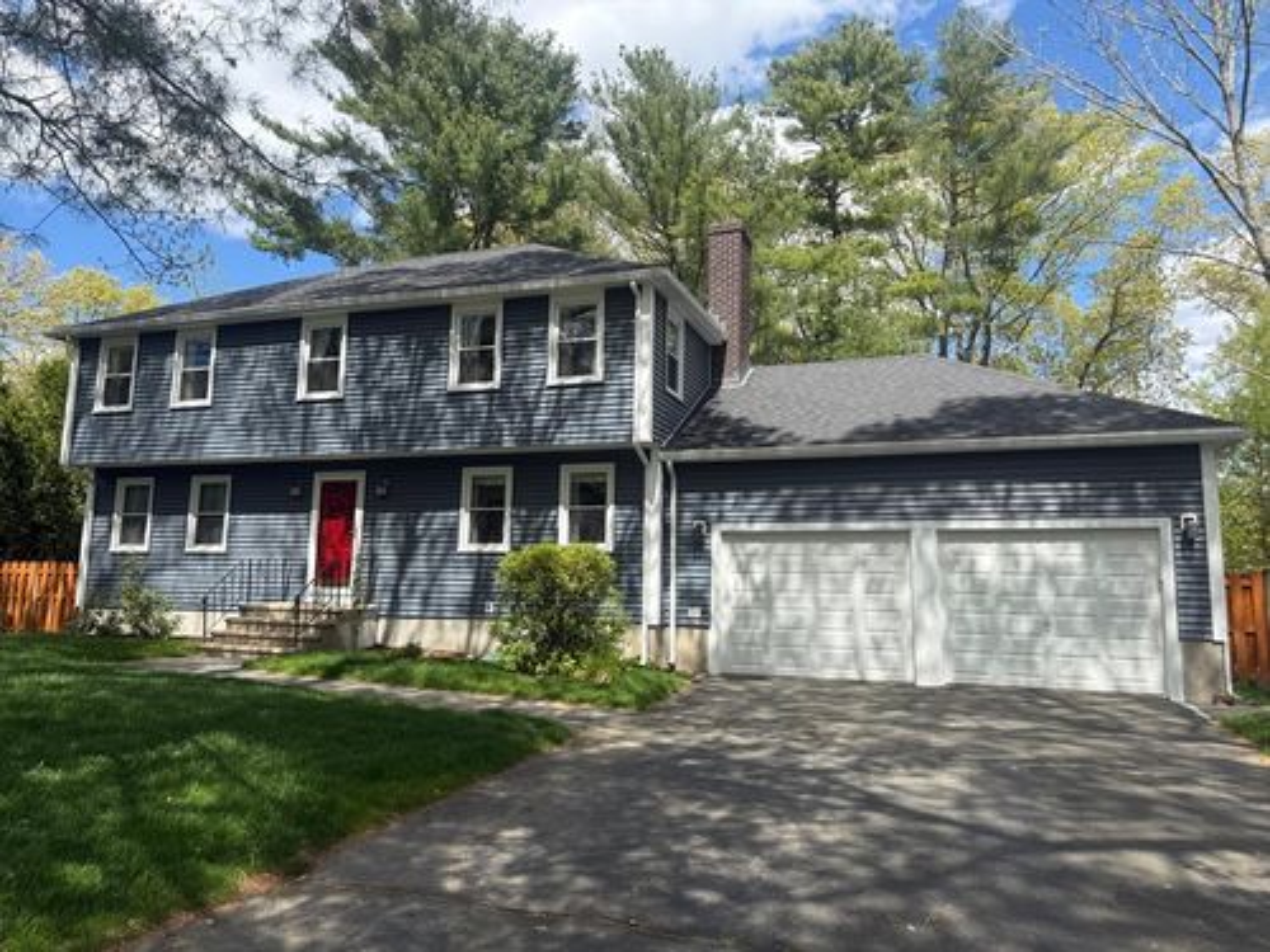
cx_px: 635
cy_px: 476
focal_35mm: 24
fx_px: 881
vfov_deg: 56.8
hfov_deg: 71.6
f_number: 1.78
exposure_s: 1/2232
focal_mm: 6.76
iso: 80
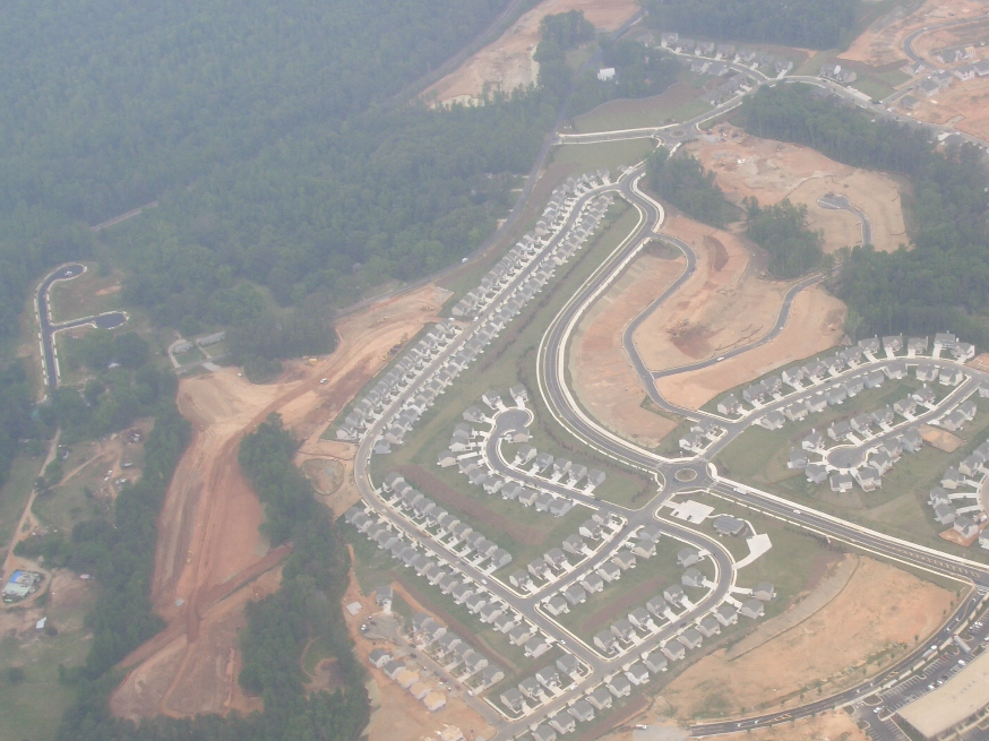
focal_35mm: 63
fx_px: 1799
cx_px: 574
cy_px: 462
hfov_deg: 30.7
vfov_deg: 23.2
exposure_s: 1/320
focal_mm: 9.2
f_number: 4.2
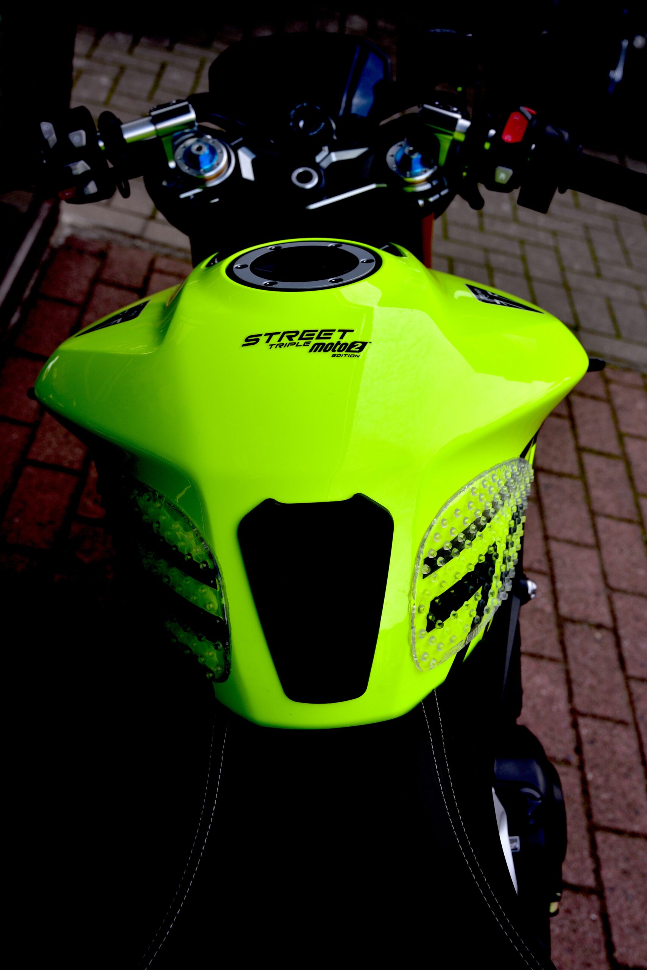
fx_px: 1293
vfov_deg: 41.1
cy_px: 485
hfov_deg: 28.1
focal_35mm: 48
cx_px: 324
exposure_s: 1/250
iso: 200
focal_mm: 48
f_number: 8
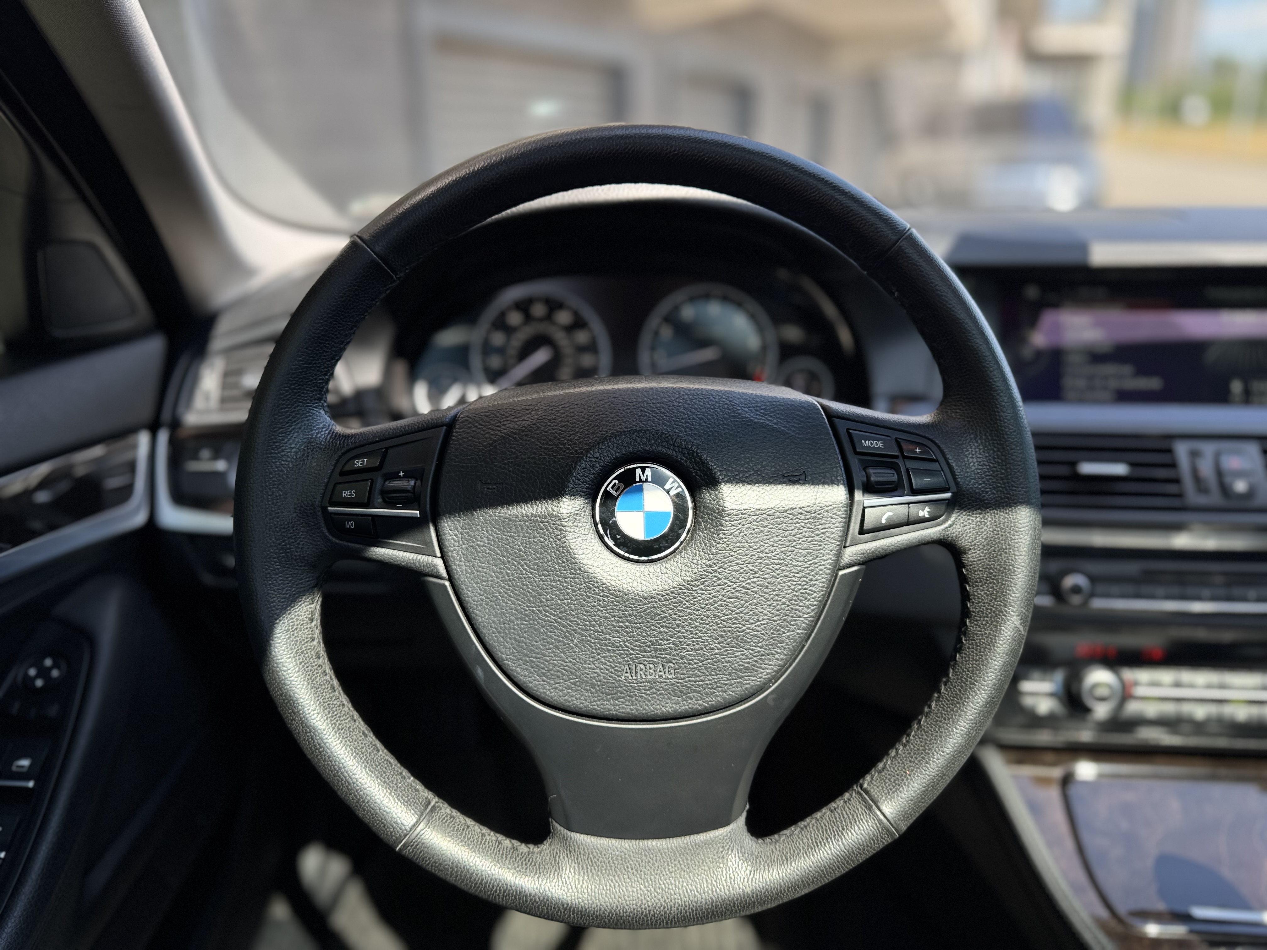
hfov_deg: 71.6
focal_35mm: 24
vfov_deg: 56.8
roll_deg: +1.8
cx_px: 634
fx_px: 878
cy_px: 475
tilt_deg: -19.4
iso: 80
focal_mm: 6.76
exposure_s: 1/503
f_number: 1.78
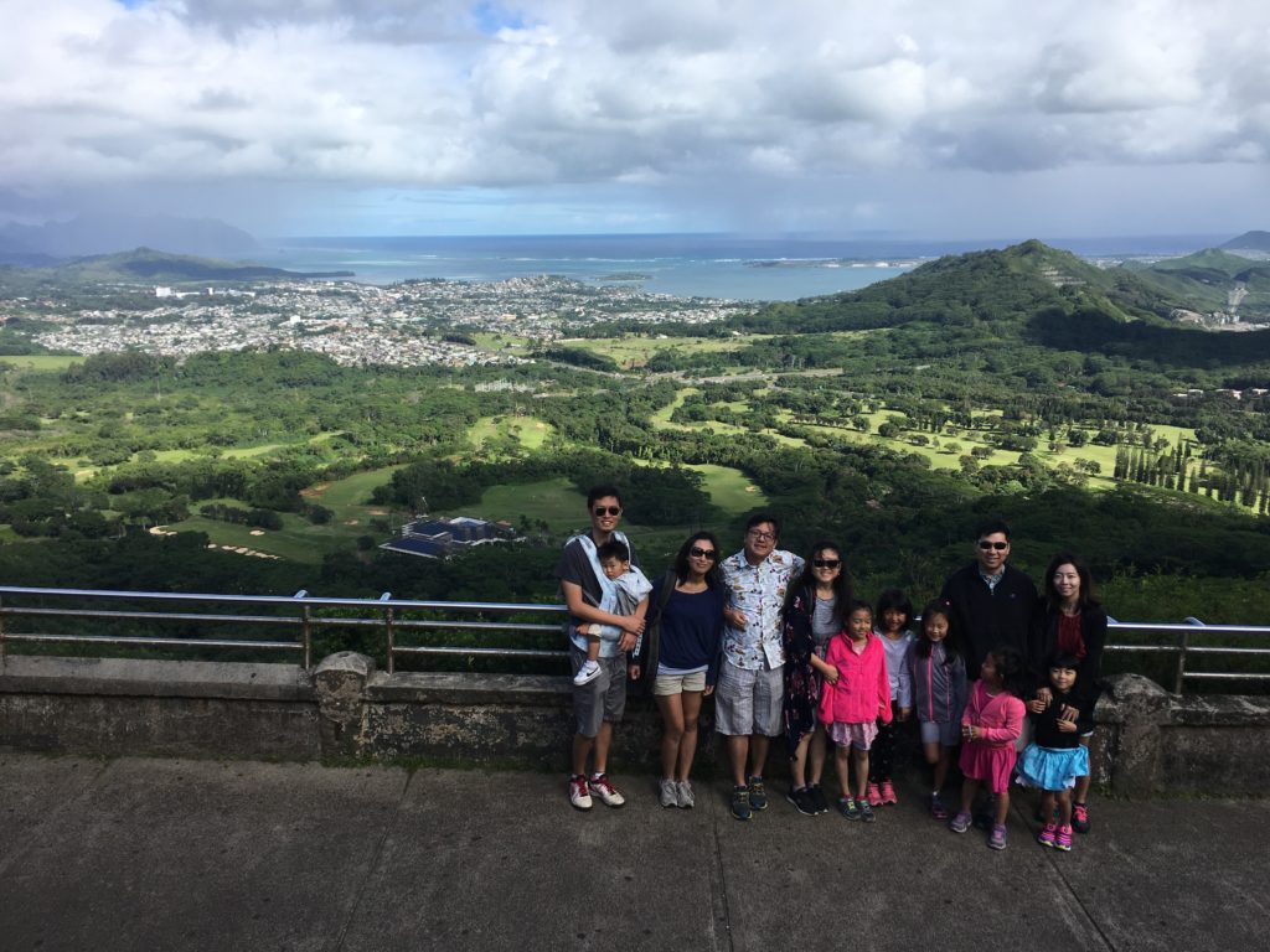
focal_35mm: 29
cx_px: 635
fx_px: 1064
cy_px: 476
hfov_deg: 61.7
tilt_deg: -12.5
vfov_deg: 48.2
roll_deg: +1.3
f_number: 2.2
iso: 25
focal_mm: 4.15
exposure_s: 1/1451
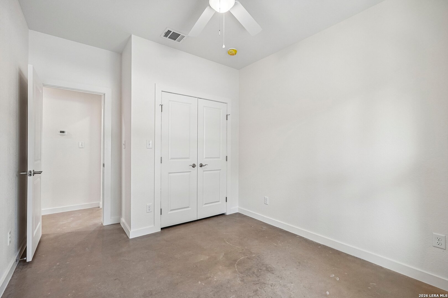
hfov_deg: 96.7
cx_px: 224
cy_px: 149
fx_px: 199
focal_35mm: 16
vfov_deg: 73.7
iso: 400
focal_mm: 16
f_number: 8
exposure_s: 1/13
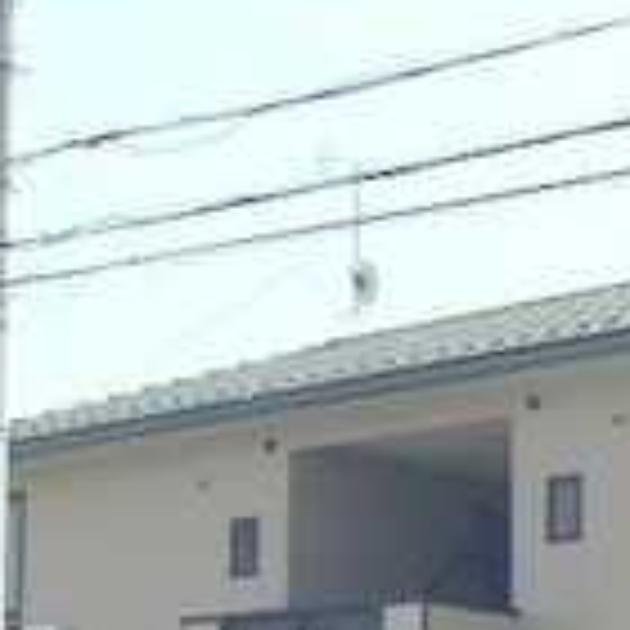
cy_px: 594
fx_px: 2265
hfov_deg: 15.8
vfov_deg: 15.6
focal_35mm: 110
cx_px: 342
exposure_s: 1/2326
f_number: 2.2
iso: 32
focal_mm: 4.15
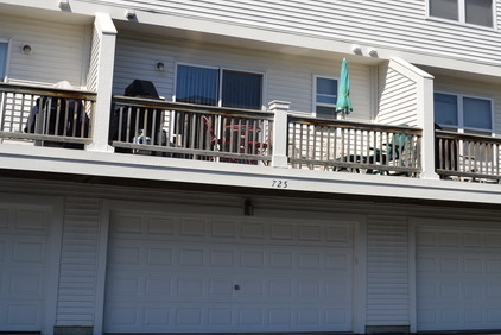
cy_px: 118
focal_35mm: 50
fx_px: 696
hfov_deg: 39.6
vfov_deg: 26.9
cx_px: 265
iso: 100
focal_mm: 22
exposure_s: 1/320
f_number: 9
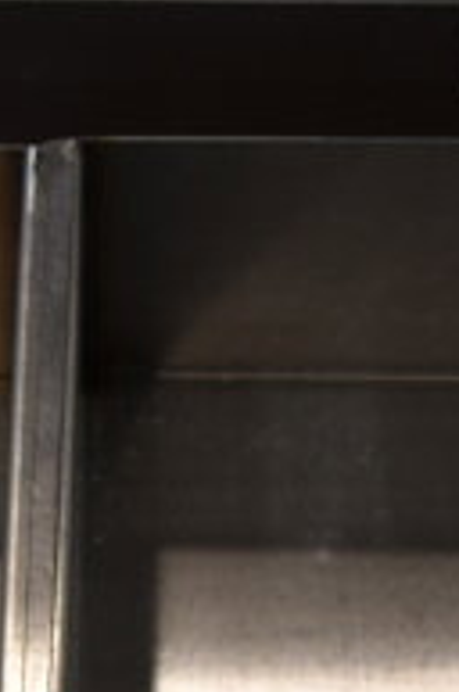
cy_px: 1375
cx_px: -90
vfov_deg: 11.0
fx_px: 3282
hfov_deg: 7.9
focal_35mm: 171
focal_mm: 24
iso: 100
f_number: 3.8
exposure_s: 1/60
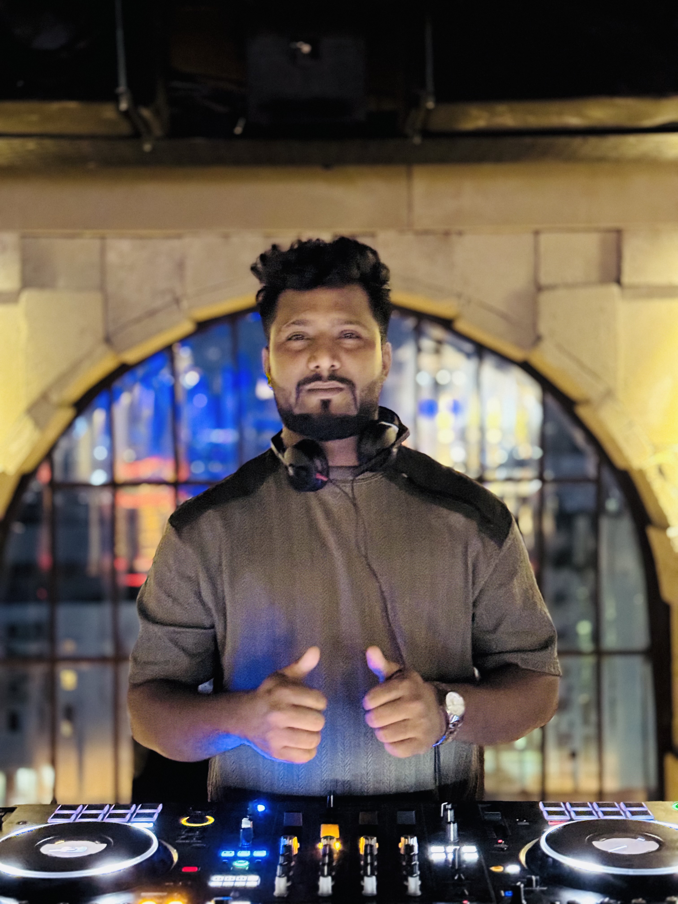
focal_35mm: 48
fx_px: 1254
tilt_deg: -0.1
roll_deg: +0.7
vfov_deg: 39.7
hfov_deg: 30.3
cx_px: 339
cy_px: 452
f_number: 1.78
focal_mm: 6.76
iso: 3200
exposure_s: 1/17
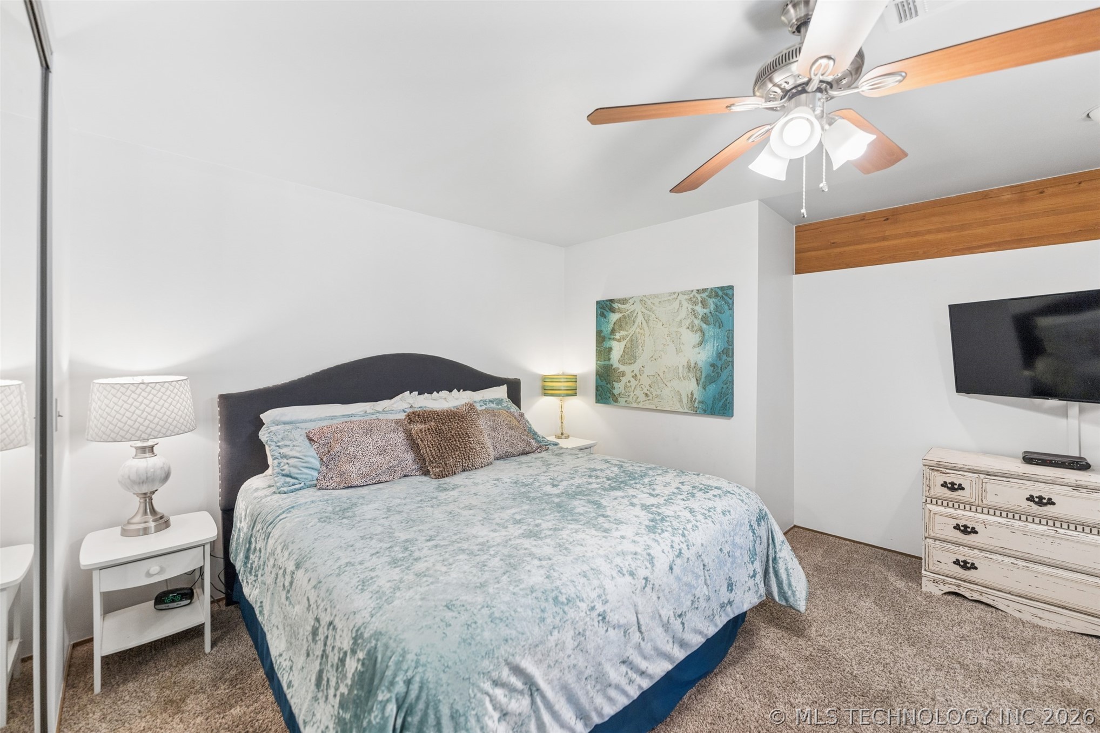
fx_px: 428
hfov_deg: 104.3
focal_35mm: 14
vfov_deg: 81.2
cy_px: 366
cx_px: 550
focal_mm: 14
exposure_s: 1/200
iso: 400
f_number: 2.8
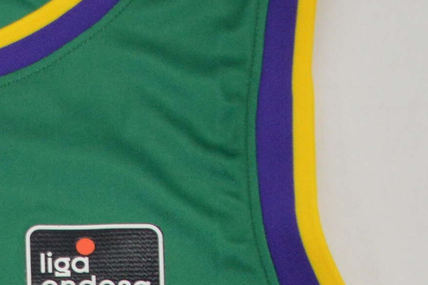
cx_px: -64
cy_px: 768
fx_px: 2708
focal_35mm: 228
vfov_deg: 5.7
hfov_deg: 8.9
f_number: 9
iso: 400
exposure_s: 1/200
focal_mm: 22
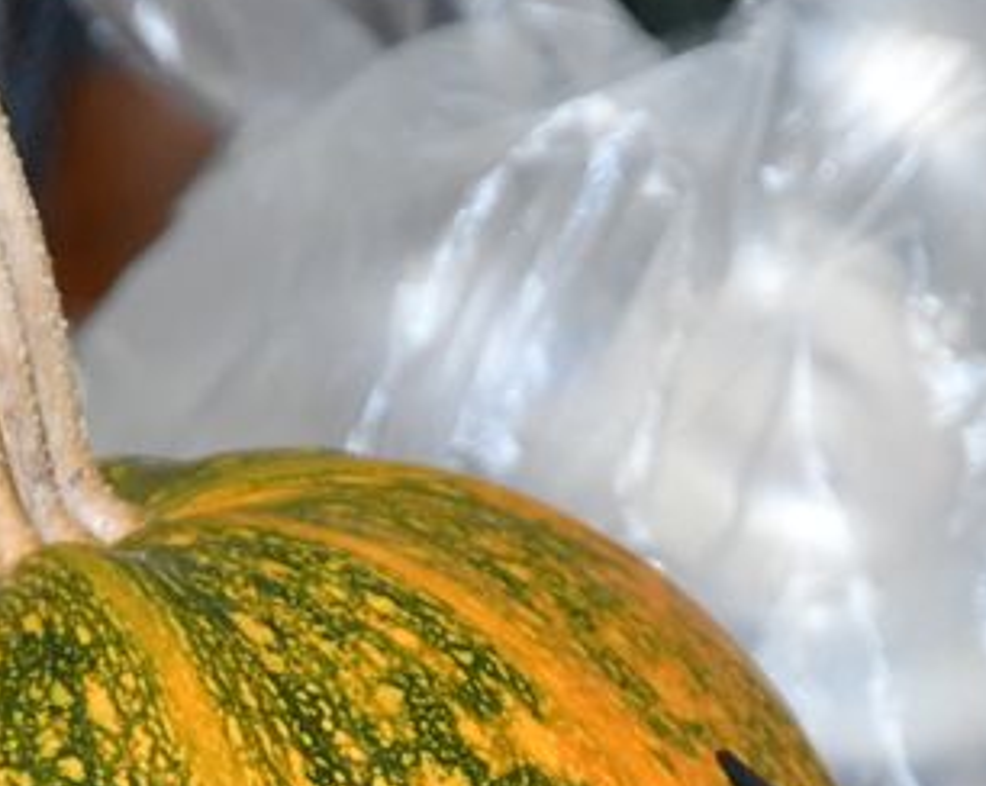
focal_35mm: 376
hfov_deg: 5.2
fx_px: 10958
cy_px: 1034
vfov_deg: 4.1
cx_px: 480
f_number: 5.6
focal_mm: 68
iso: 1250
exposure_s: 1/125
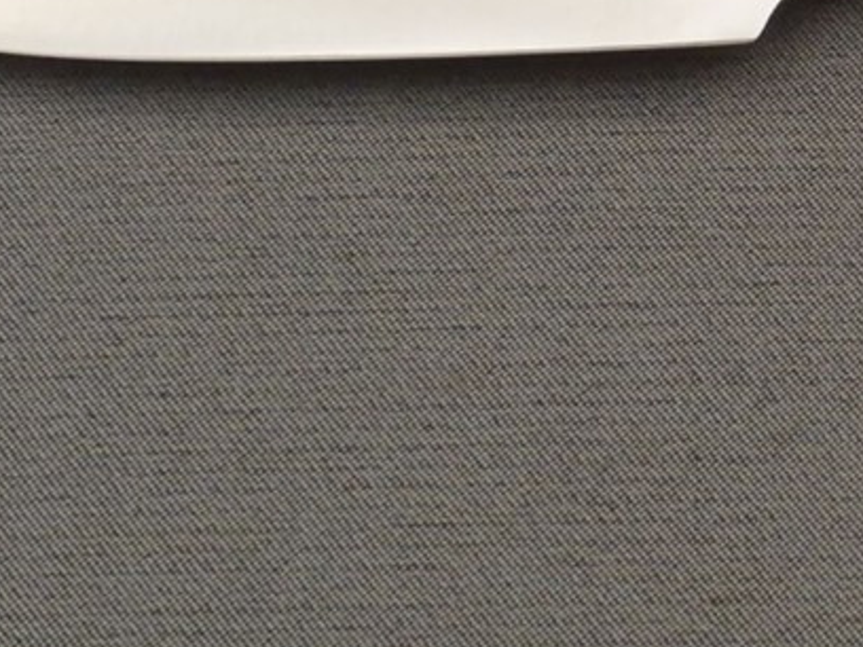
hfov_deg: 12.2
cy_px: -108
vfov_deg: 9.2
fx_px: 3964
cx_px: 1024
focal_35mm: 159
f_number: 3.8
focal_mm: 8.02
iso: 400
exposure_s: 1/25
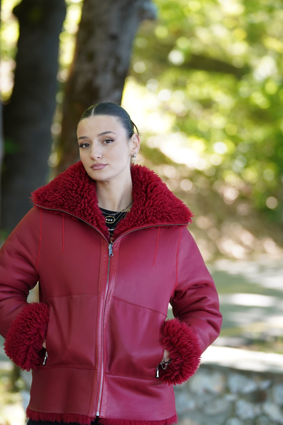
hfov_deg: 9.6
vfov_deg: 14.3
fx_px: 1686
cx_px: 136
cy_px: 216
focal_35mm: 143
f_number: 2.8
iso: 500
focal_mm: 109
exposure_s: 1/320
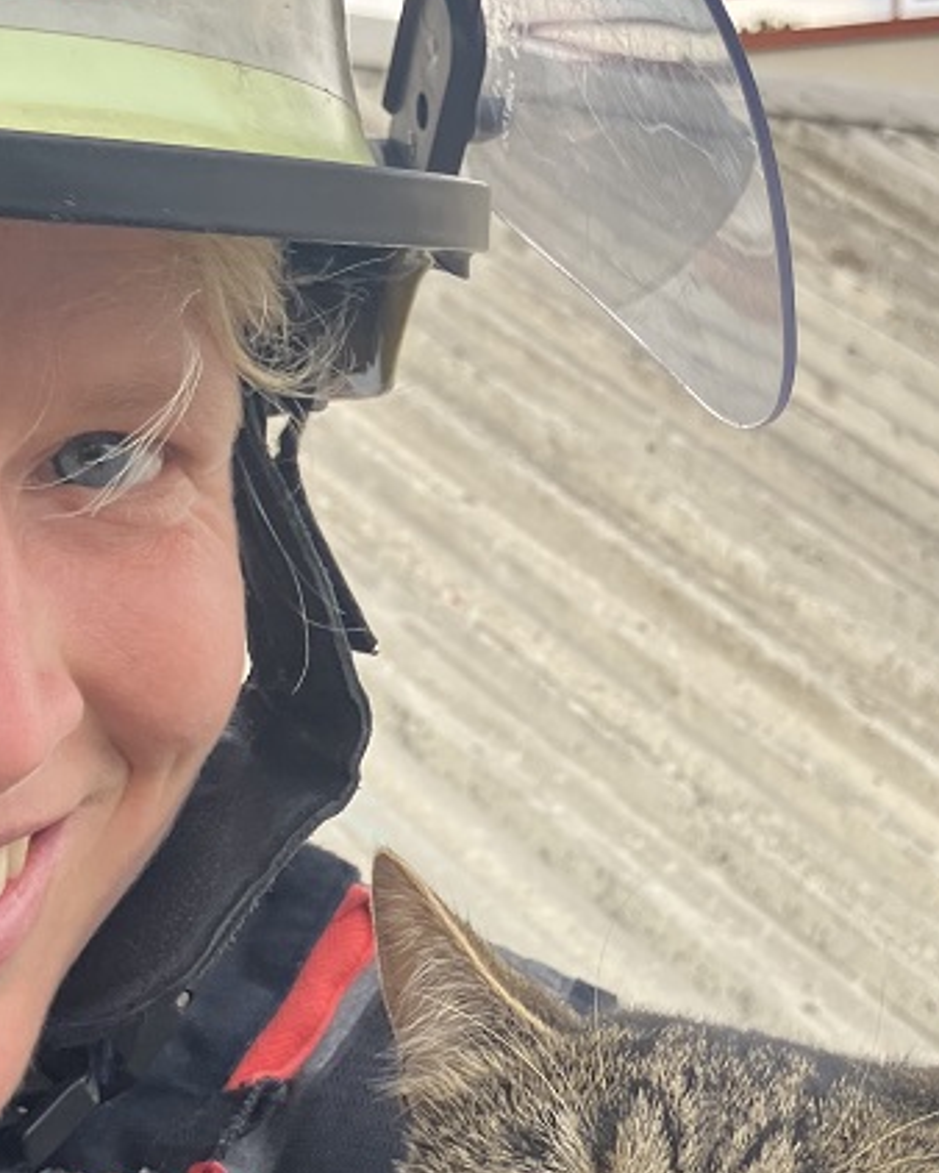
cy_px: 642
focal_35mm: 69
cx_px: 489
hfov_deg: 22.2
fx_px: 2395
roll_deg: +0.4
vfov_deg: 27.5
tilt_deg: -8.3
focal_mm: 3.99
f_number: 1.8
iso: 32
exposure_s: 1/172
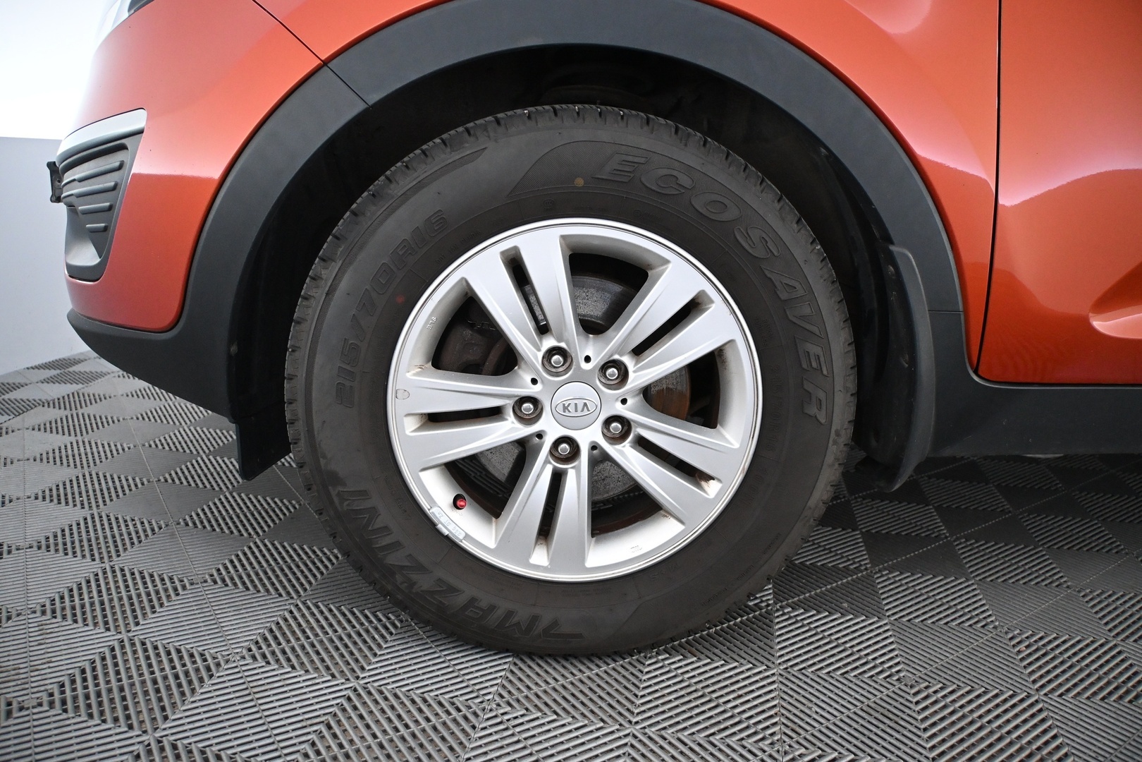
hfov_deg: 43.0
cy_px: 381
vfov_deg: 29.4
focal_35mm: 46
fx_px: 1451
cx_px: 571
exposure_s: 1/125
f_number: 4.8
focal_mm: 30.5
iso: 3200
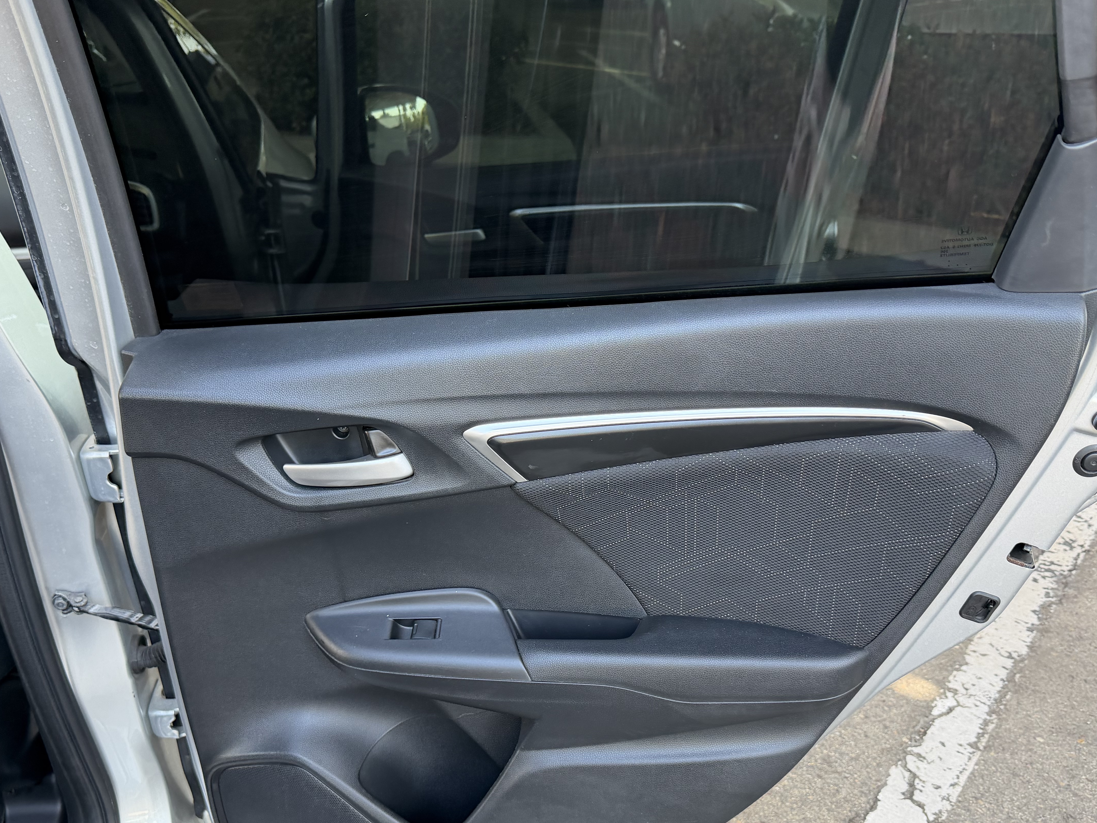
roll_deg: -1.8
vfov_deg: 43.9
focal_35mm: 32
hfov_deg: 56.8
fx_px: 1014
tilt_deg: -26.8
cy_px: 496
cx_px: 537
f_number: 1.78
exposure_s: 1/140
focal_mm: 6.76
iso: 200
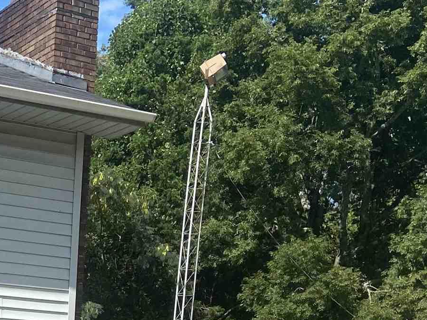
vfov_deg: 15.2
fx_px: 1098
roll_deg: -2.7
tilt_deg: -3.5
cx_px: -50
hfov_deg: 20.9
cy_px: 493
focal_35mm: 89
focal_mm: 4.25
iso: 32
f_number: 1.8
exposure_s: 1/2066
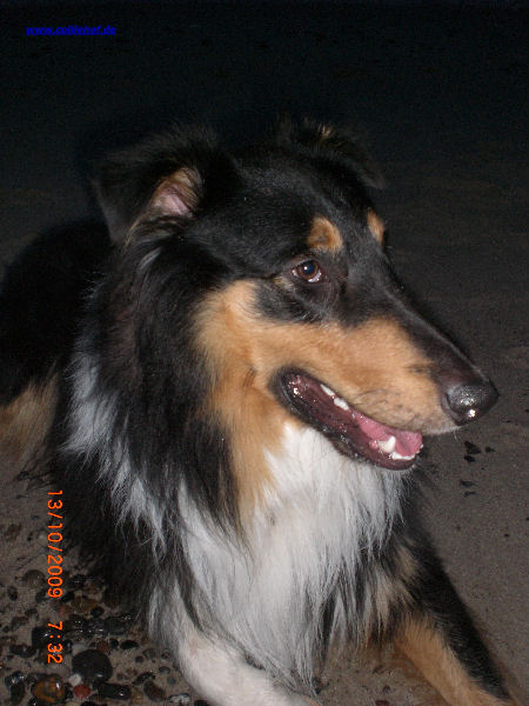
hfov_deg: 37.7
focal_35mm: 38
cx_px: 264
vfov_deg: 49.0
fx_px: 774
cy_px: 353
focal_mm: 6.3
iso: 200
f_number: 3.1
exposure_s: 1/60
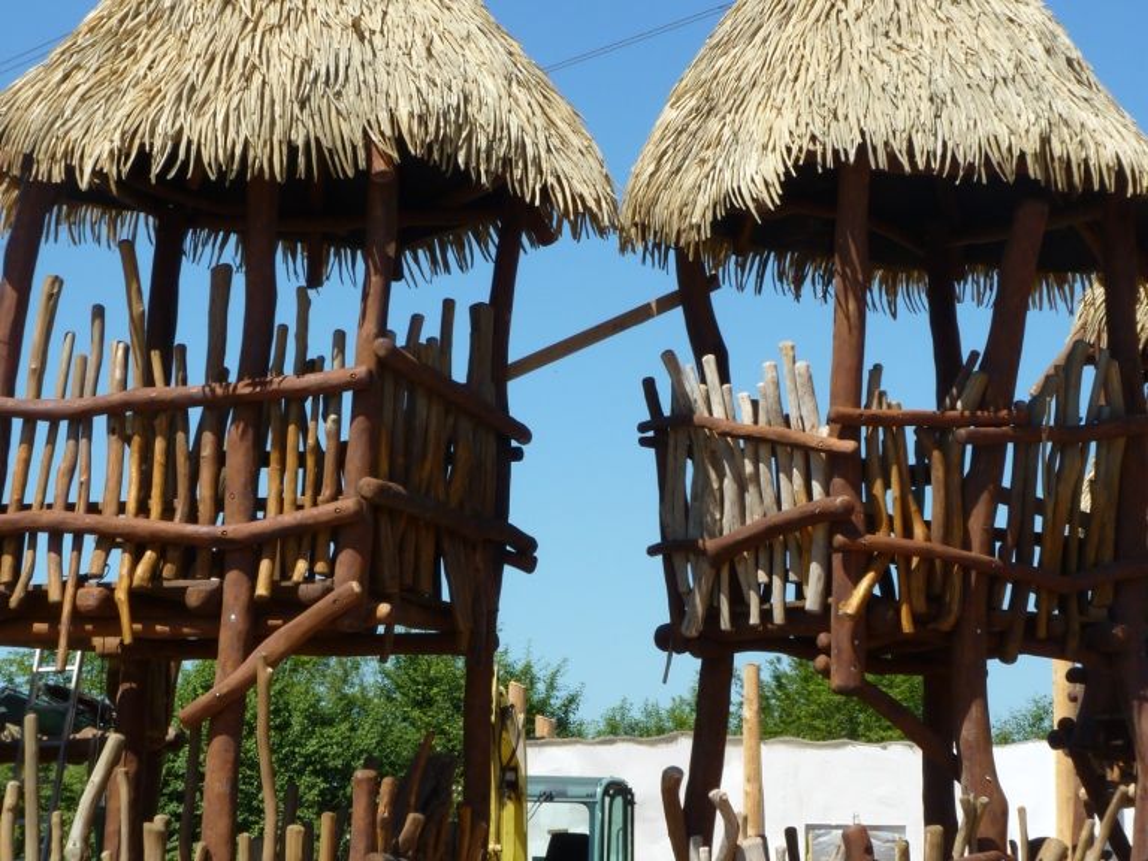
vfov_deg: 21.9
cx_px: 574
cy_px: 430
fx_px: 2222
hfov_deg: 29.0
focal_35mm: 67
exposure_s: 1/250
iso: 80
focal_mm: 11.9
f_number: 5.6
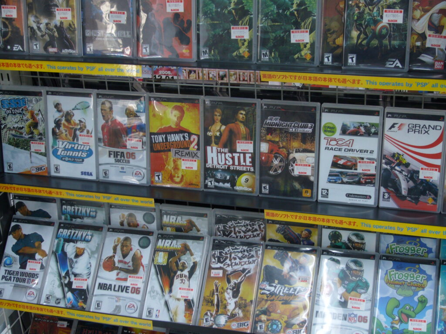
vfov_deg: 24.4
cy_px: 167
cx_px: 223
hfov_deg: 32.2
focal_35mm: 60
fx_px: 773
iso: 100
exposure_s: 1/25
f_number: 3.6
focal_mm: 9.9
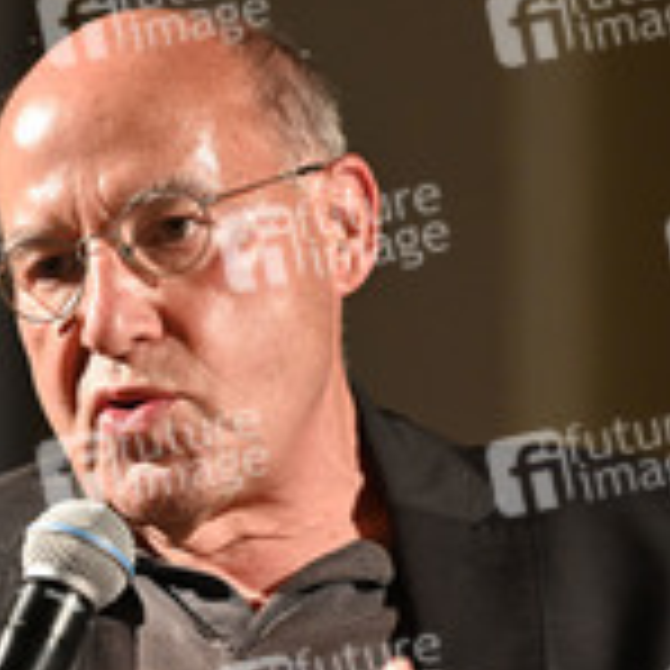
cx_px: 214
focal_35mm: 372
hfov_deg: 4.7
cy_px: 576
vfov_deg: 4.7
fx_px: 8146
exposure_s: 1/125
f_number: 2.8
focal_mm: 145
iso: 3200
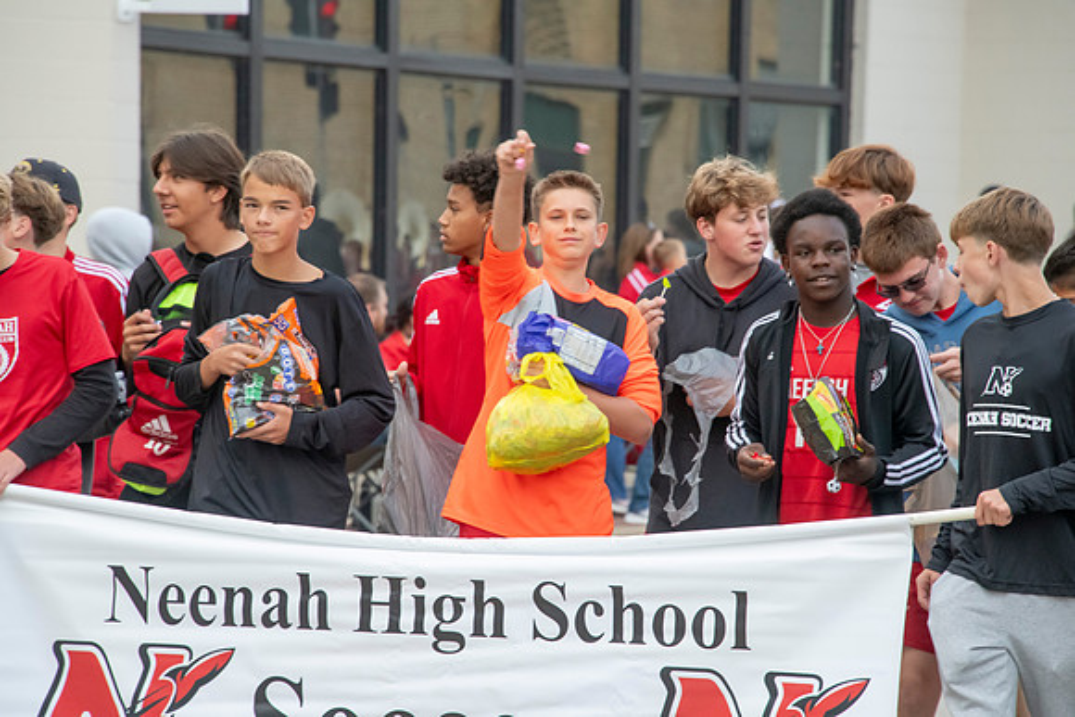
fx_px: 8960
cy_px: 358
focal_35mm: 300
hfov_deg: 6.9
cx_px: 538
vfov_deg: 4.6
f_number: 11
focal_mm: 300
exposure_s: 1/320
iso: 3200
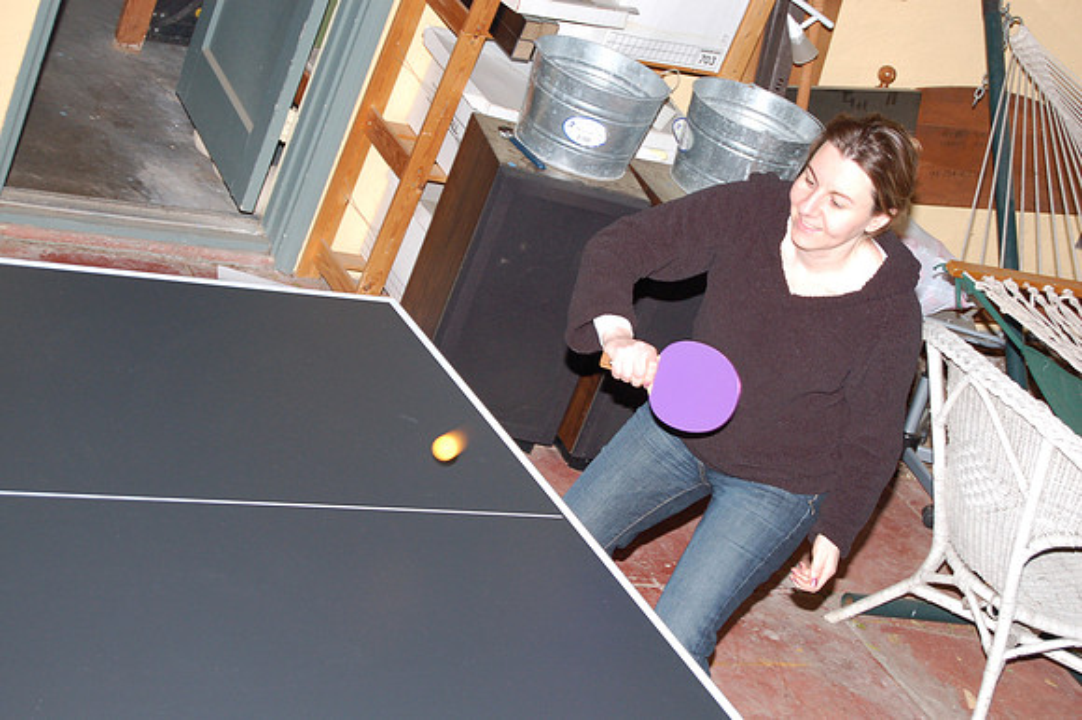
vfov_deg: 16.5
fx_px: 2478
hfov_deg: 24.6
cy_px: 360
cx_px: 541
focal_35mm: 82
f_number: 5.6
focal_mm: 55
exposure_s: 1/60
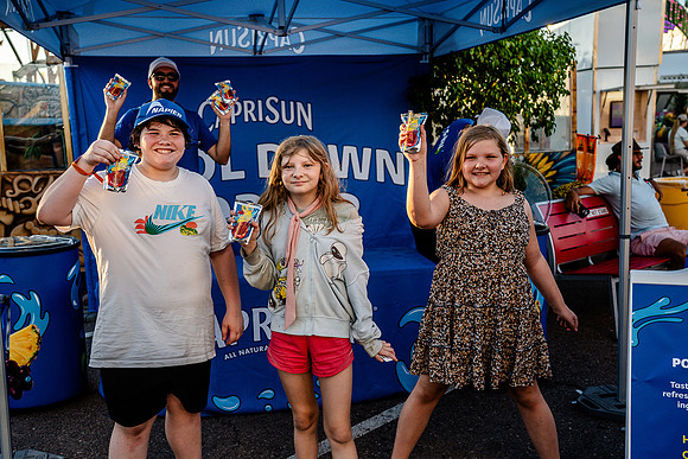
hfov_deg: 50.7
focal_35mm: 38
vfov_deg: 35.1
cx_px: 344
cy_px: 230
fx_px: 726
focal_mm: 38
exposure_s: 1/640
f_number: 4
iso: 320
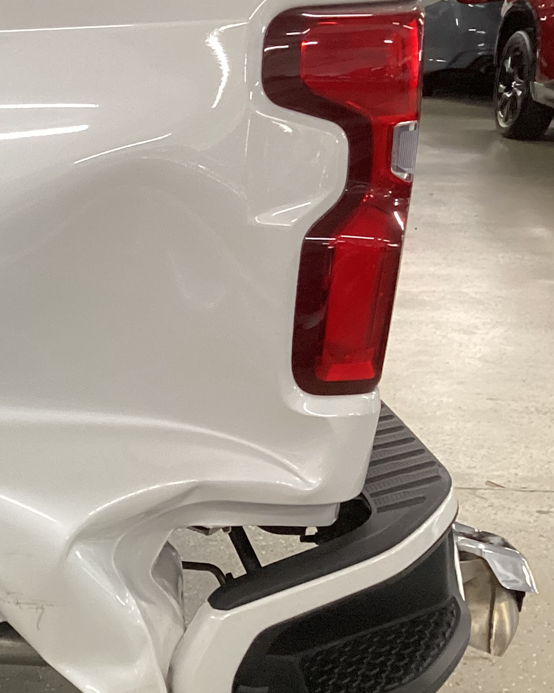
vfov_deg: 26.6
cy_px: 466
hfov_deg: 19.3
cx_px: -233
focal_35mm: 71
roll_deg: +1.1
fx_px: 1455
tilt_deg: -20.8
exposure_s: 1/50
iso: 200
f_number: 2.4
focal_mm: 3.3
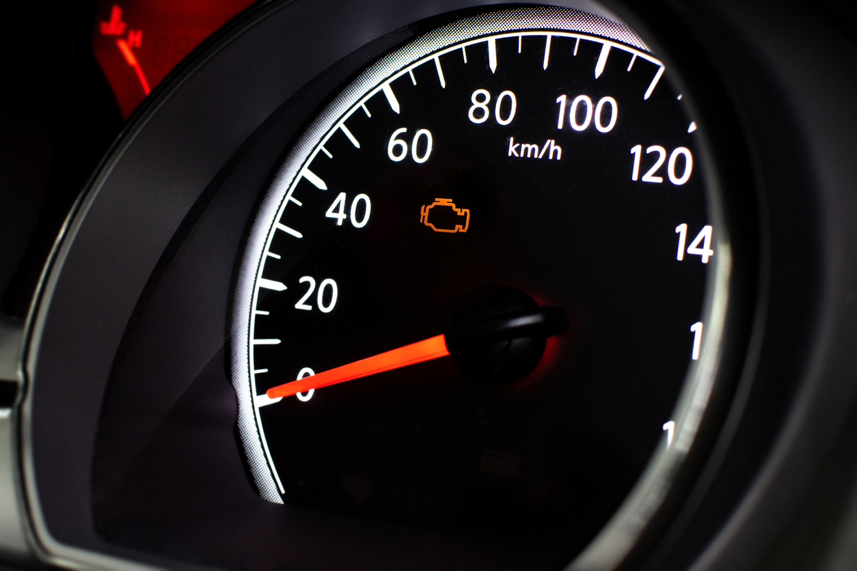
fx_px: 1250
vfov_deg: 25.8
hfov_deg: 37.9
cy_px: 286
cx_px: 428
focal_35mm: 52
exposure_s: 1/40
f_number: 4
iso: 400
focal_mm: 35
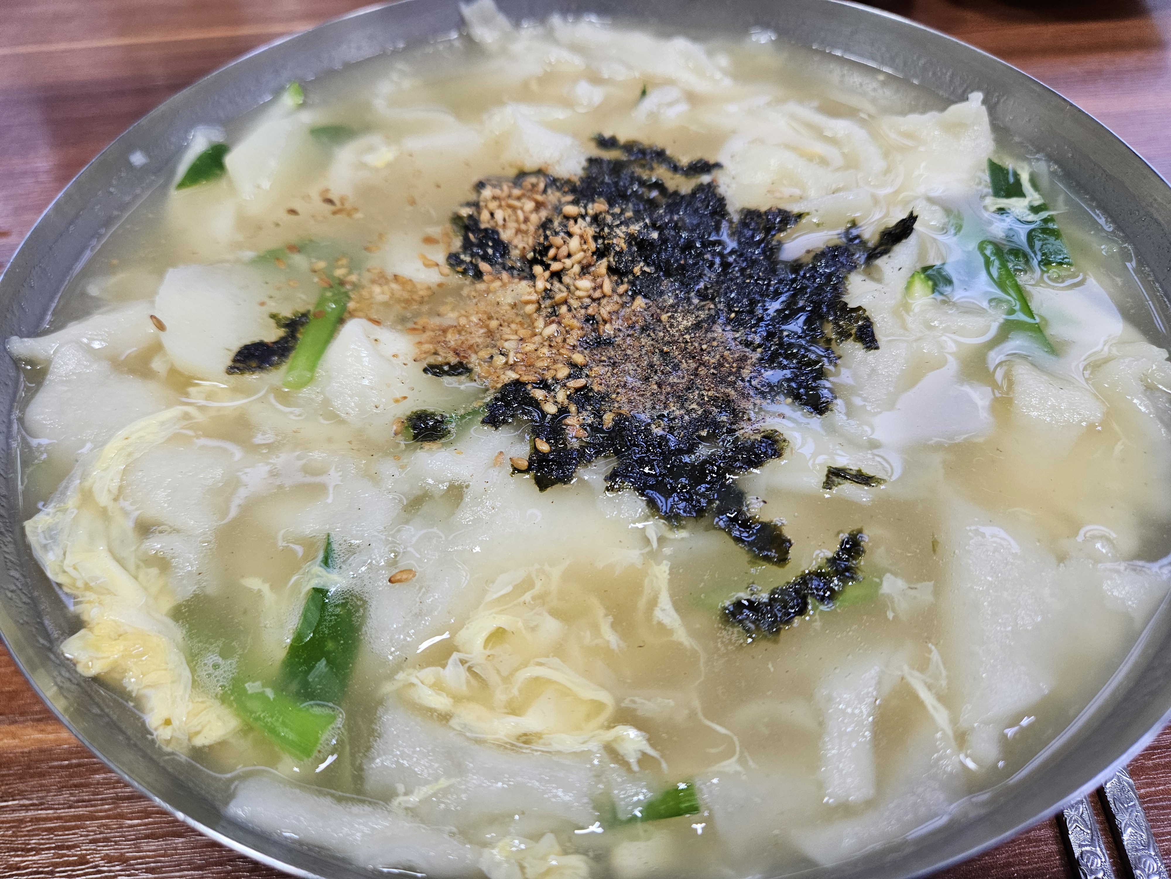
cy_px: 440
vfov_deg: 58.9
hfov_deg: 73.9
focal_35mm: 23
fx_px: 778
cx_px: 586
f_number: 1.8
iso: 160
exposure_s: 1/120
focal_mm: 5.4
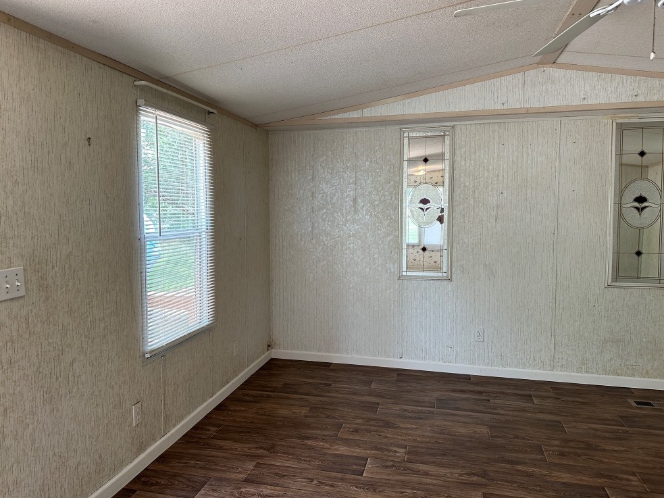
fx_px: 479
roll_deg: -0.1
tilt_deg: -2.9
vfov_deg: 54.9
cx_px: 319
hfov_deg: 69.4
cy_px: 241
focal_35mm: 25
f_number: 1.78
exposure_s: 1/120
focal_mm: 6.86
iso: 125
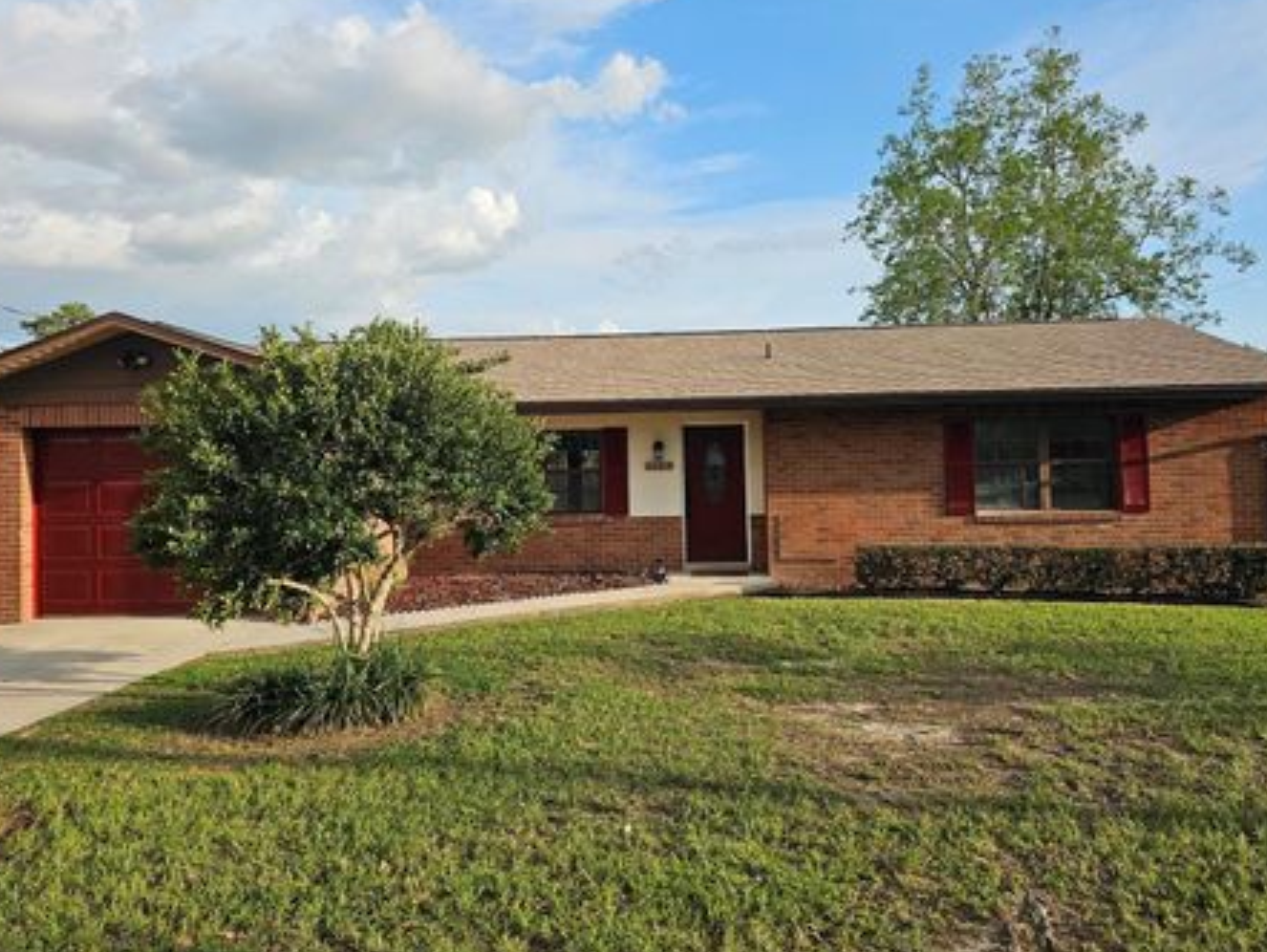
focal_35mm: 26
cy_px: 449
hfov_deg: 67.3
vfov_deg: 53.1
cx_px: 628
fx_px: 952
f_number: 1.7
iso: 50
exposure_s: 1/2000
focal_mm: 6.3
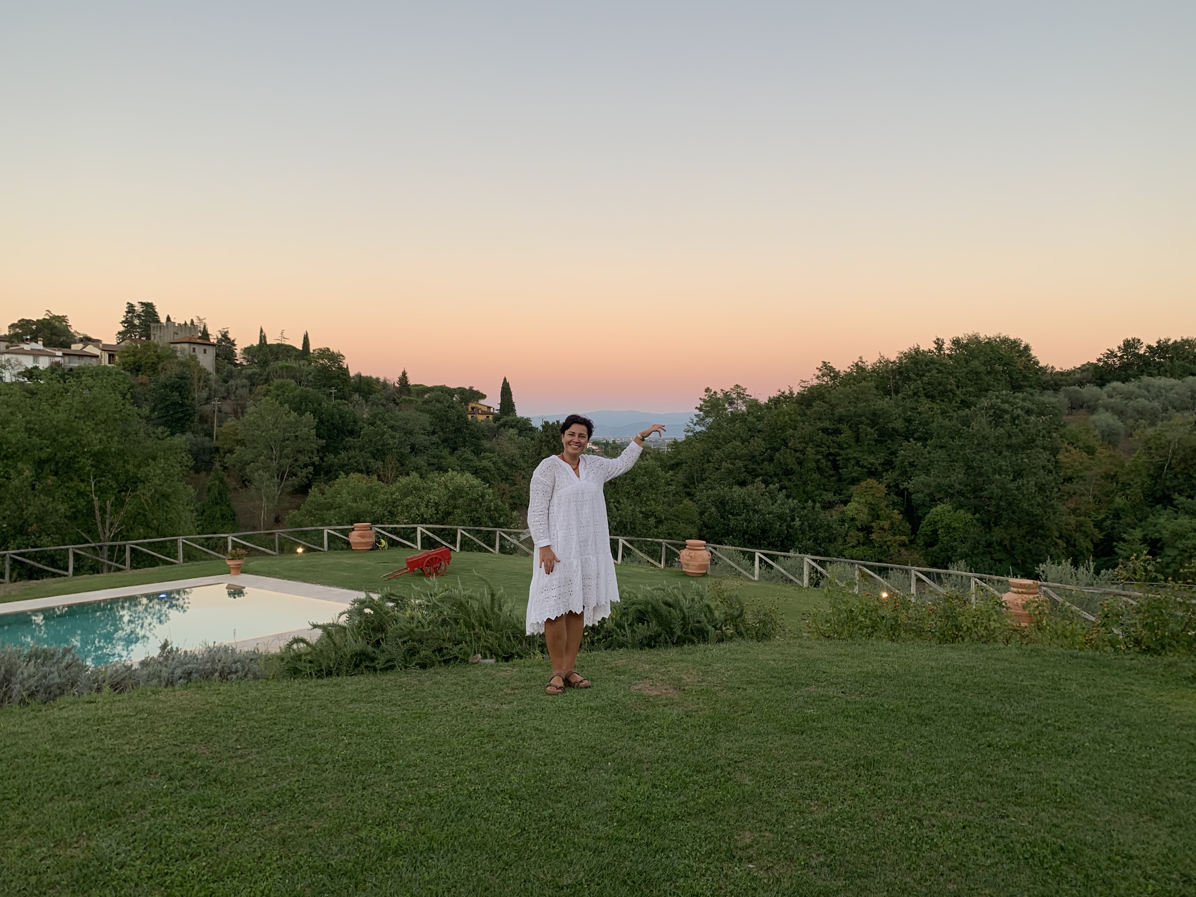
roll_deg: -3.4
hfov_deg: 67.3
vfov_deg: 53.1
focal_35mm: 26
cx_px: 598
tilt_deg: -2.5
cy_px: 448
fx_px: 898
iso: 50
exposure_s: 1/121
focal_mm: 4.25
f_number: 1.8
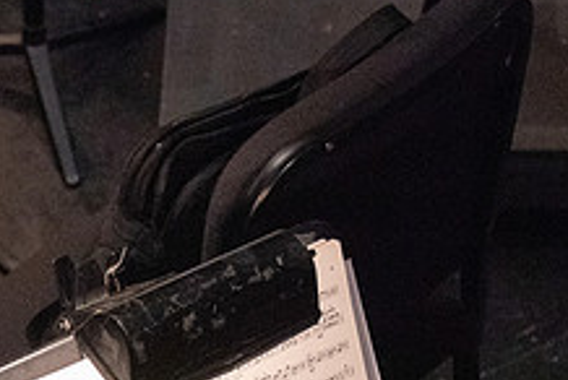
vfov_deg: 7.3
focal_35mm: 186
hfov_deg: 11.0
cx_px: 65
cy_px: 491
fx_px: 2939
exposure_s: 1/320
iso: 12800
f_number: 7.1
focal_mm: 70
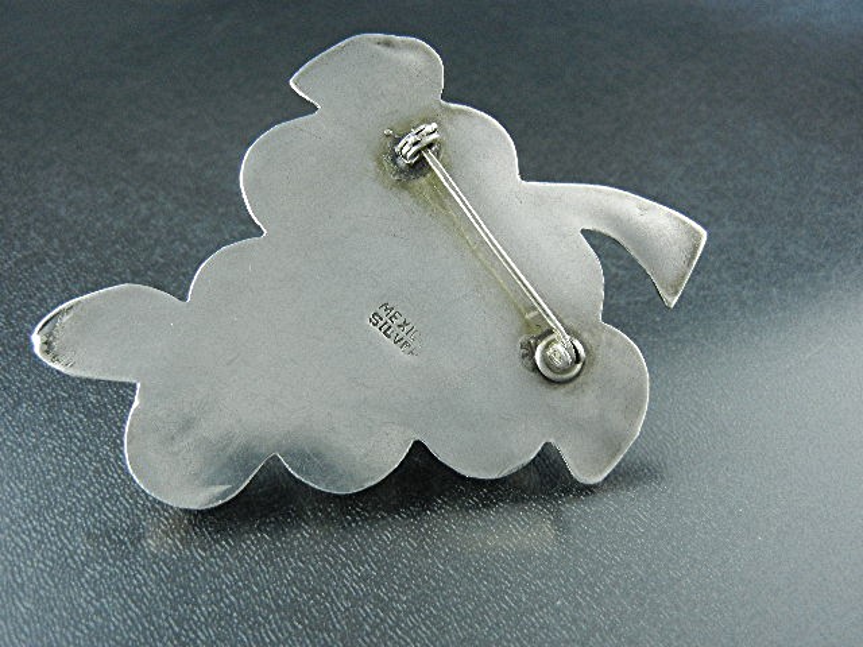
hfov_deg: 36.8
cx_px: 432
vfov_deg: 28.0
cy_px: 324
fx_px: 1296
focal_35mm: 52
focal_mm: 9.3
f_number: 3.9
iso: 400
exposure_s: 1/19.4
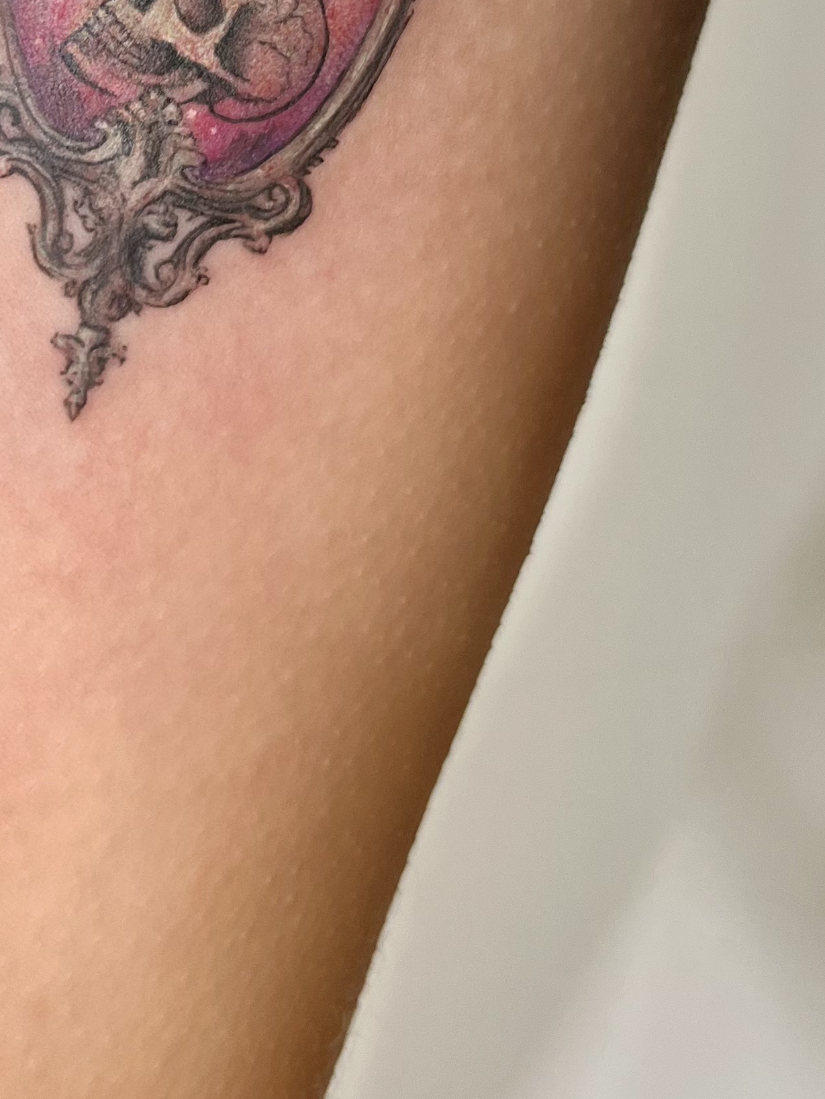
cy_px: -40
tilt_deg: -7.4
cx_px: 291
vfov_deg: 28.1
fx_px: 2033
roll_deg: +2.6
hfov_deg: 22.9
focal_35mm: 64
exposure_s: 1/50
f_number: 1.6
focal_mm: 5.1
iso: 125
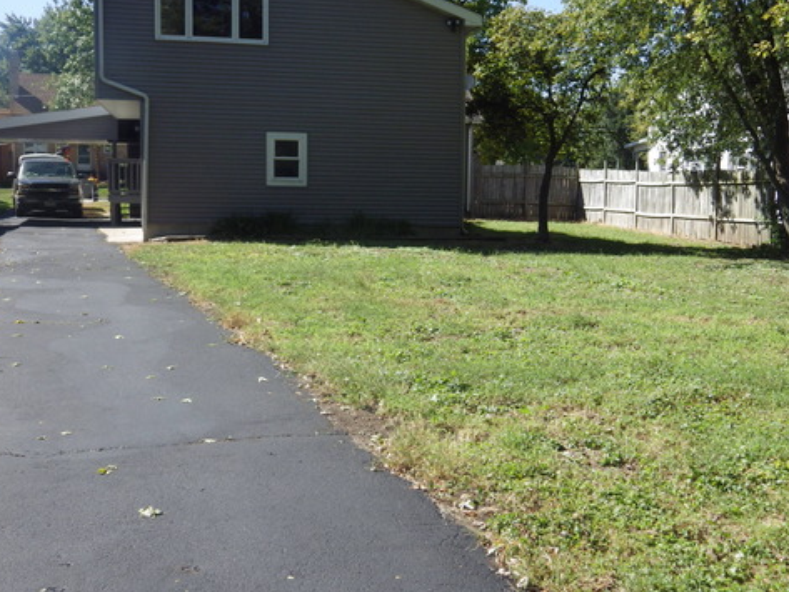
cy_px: 285
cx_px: 455
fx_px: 1049
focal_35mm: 46
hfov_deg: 41.1
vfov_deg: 31.5
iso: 100
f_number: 3.4
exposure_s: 1/500
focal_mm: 6.2
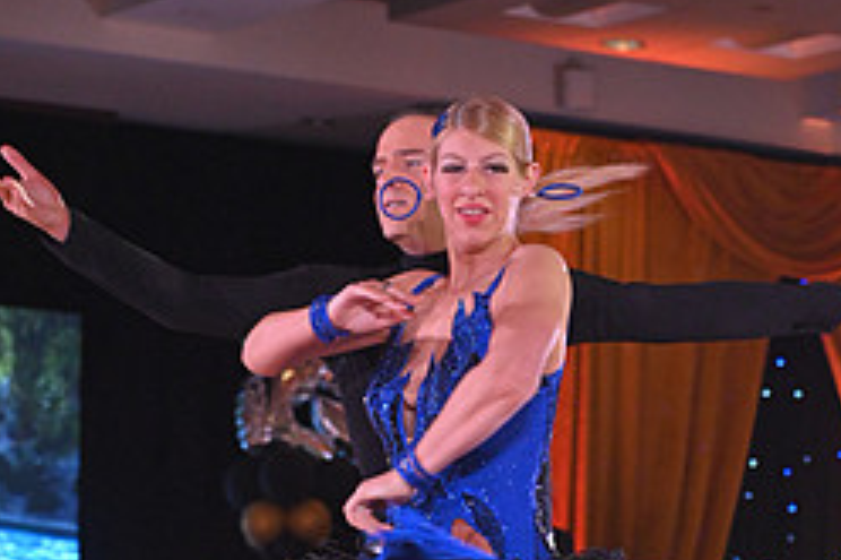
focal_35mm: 164
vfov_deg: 8.3
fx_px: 3829
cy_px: 716
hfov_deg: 12.5
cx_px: 639
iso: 3200
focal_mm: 70
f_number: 5
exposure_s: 1/400
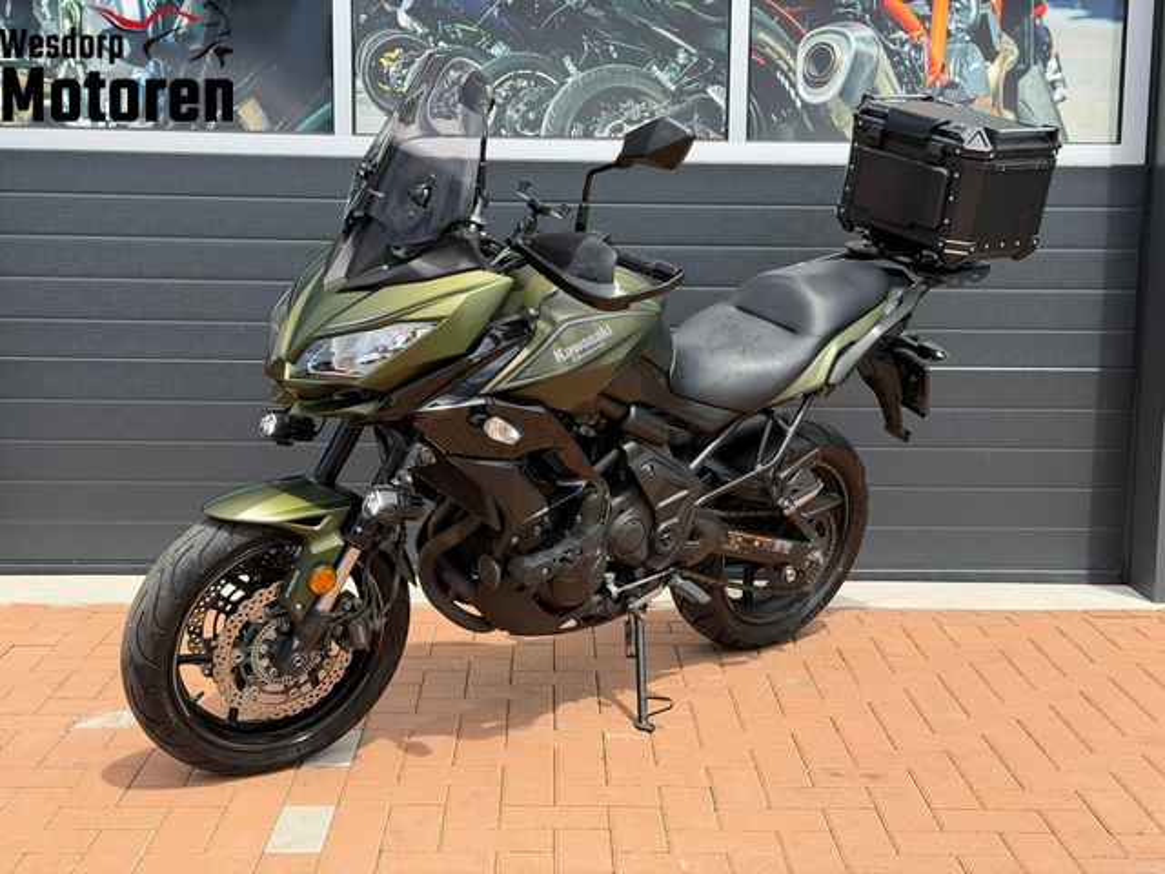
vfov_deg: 30.3
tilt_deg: -5.7
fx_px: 1615
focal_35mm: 48
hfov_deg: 39.7
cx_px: 582
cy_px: 437
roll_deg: -0.8
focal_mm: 6.76
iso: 64
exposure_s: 1/2273
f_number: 1.78
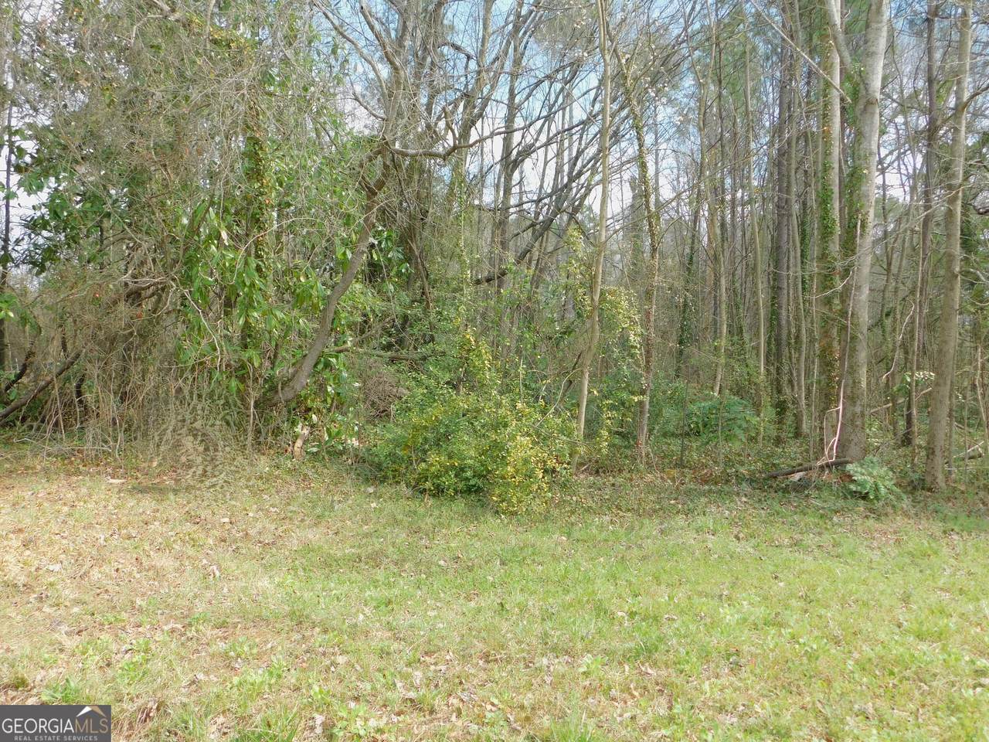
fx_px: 857
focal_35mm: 30
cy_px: 371
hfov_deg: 60.0
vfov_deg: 46.8
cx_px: 494
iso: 125
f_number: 3.2
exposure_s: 1/320
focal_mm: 5.3
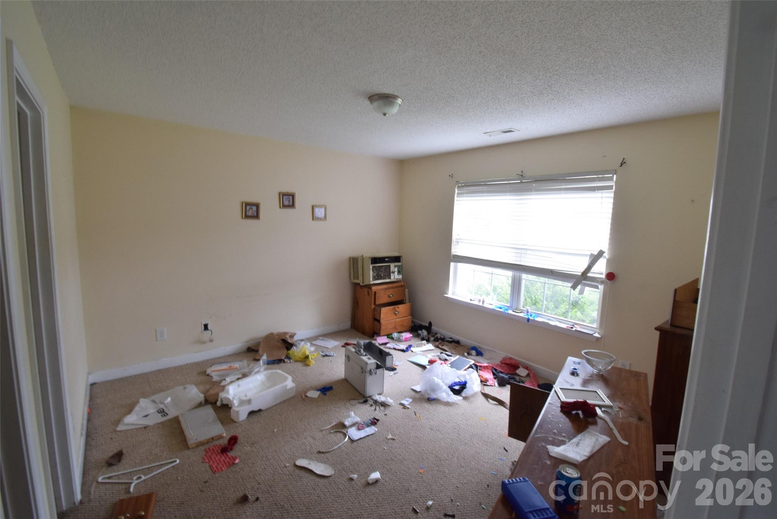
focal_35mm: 15
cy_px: 260
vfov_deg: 77.4
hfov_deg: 100.4
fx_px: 324
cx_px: 388
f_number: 16
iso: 800
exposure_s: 1/5
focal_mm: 10
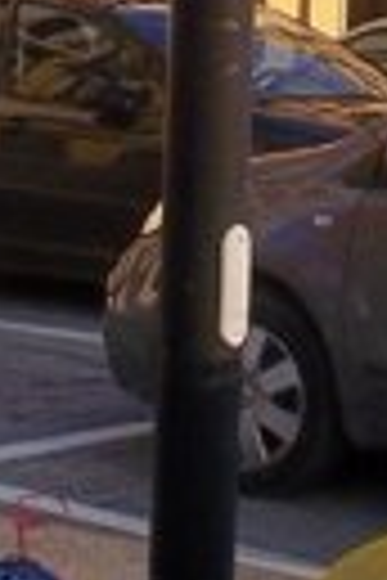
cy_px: -245
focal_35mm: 150
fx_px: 2419
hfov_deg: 9.1
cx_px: 270
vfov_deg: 13.1
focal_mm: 4.1
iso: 80
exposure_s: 1/250
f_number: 5.6
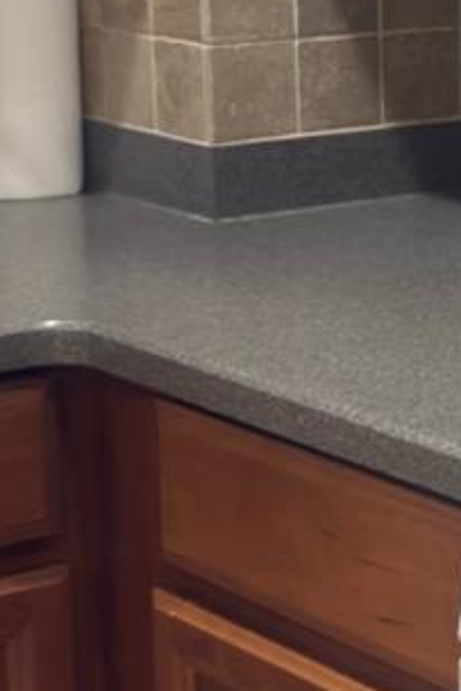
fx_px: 2360
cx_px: 917
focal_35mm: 123
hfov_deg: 10.3
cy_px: 233
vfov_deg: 16.6
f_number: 1.78
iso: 250
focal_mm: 6.76
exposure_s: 1/60
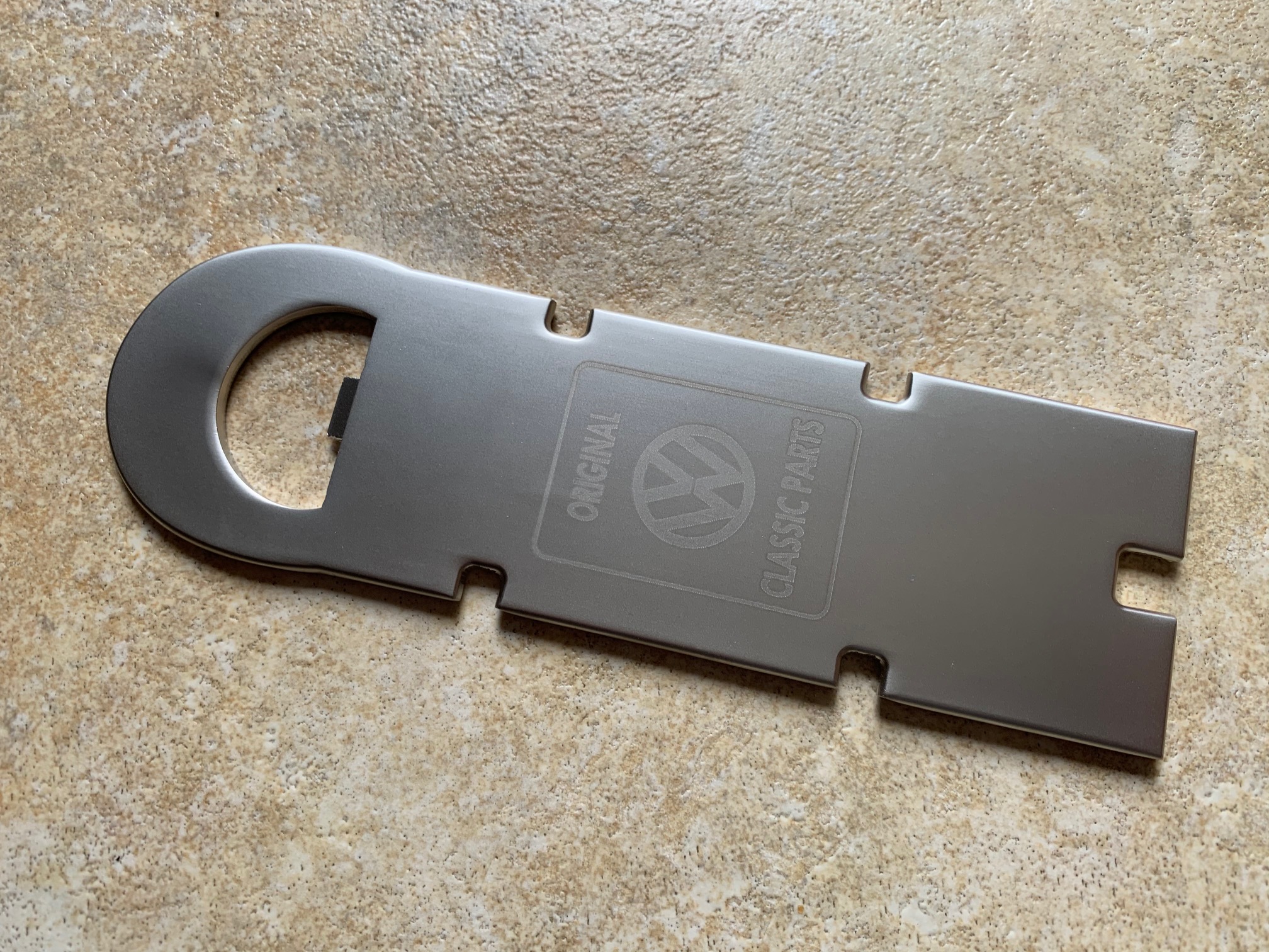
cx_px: 634
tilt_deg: -77.5
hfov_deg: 67.3
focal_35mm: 26
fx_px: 953
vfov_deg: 53.1
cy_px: 476
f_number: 1.8
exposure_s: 1/121
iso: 32
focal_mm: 4.25
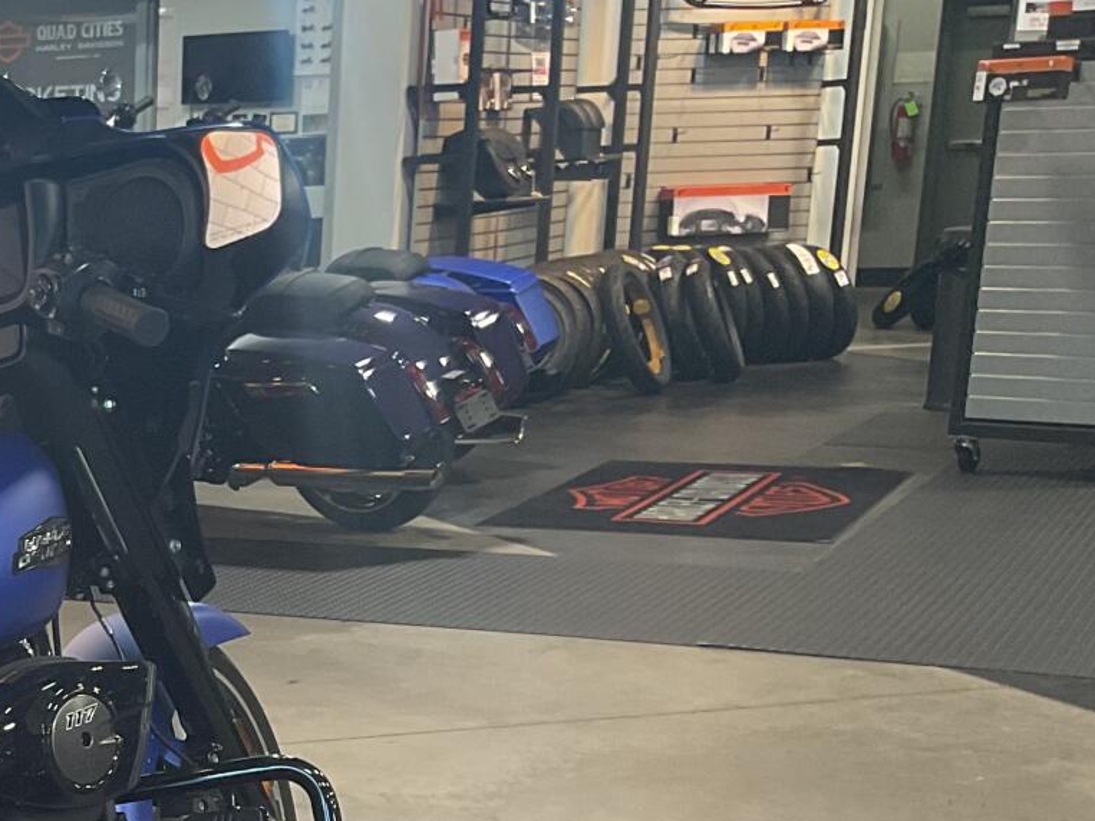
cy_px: 904
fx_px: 2404
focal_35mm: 76
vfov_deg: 18.6
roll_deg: +2.9
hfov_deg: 23.1
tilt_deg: -17.6
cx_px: -284
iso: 64
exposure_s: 1/50
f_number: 1.8
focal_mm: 3
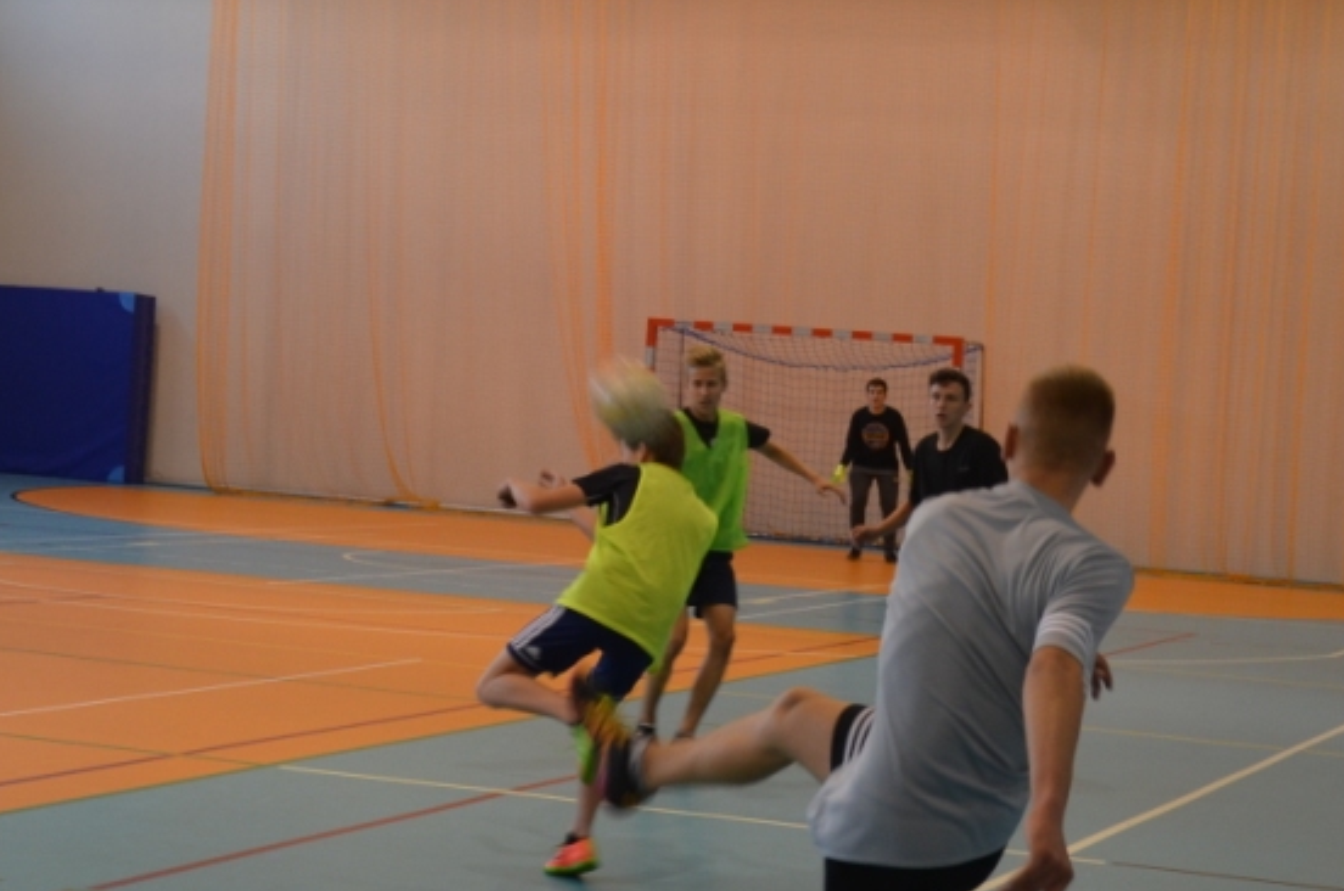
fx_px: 3317
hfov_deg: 22.9
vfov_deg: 15.3
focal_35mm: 89
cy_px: 499
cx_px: 733
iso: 500
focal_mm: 32
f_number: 4.2
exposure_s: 1/60
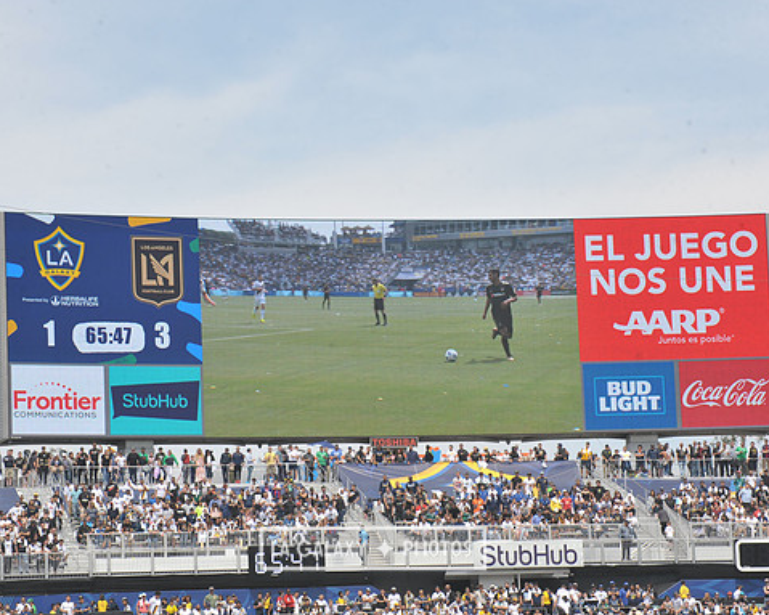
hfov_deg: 13.6
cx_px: 372
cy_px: 307
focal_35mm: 142
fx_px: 3231
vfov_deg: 10.9
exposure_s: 1/500
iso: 320
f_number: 11
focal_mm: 125
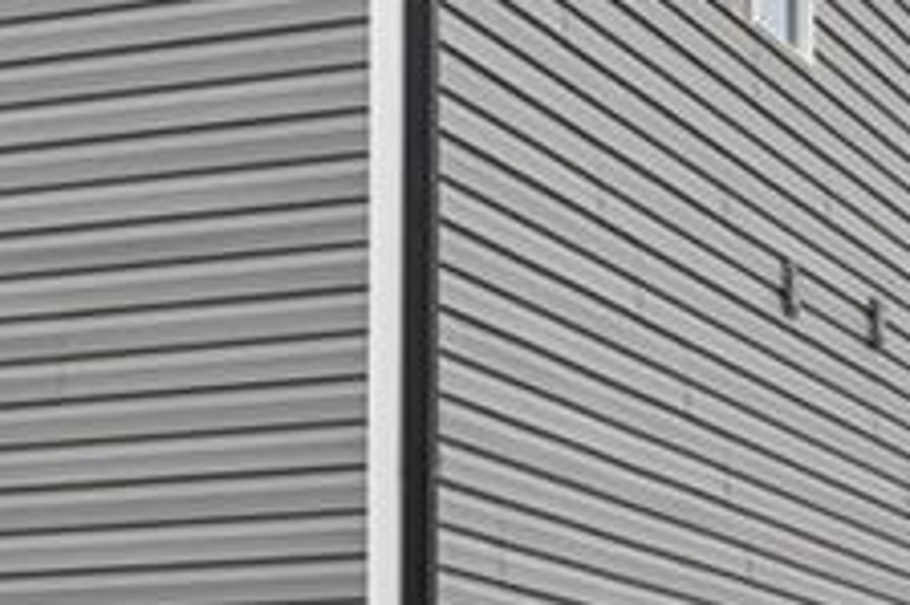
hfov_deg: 13.1
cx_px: -329
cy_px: 124
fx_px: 3814
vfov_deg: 9.1
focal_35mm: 151
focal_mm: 33
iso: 250
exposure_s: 1/400
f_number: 7.1
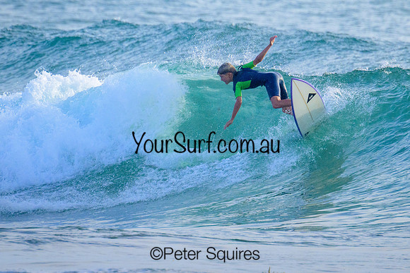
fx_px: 12482
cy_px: 103
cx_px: 219
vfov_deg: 1.3
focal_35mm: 1096
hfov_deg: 1.9
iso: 2200
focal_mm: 800
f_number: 13
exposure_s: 1/2000
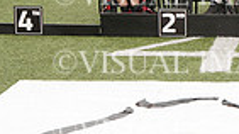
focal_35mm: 129
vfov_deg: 9.4
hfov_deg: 15.9
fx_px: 817
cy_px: 28
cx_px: 298
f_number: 11
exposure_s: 1/160
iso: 200
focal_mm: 30
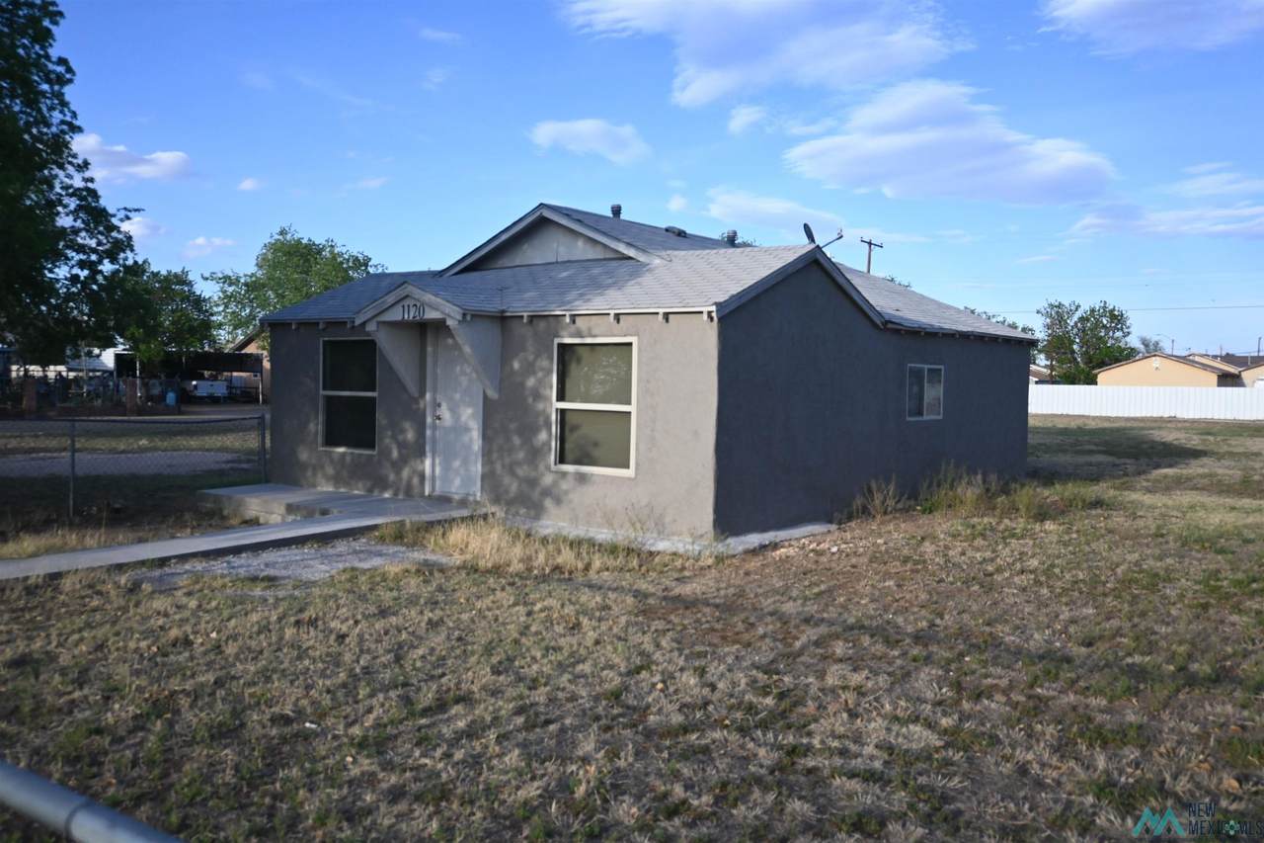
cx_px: 632
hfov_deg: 61.9
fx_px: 1053
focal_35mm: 30
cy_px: 422
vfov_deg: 43.6
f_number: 3.8
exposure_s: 1/4000
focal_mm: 20
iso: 800
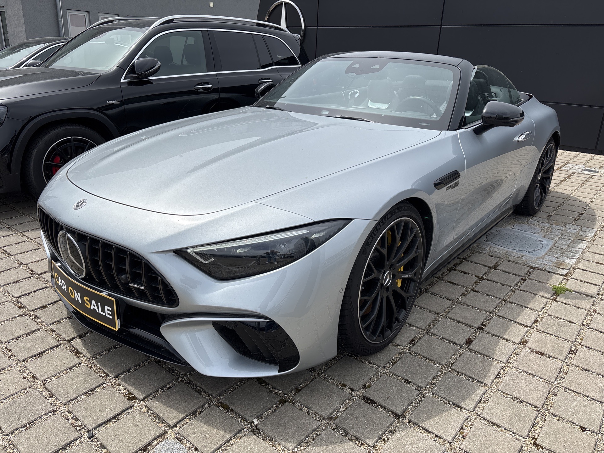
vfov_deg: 53.1
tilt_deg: -19.6
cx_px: 302
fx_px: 454
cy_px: 226
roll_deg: -3.6
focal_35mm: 26
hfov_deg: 67.3
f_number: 1.6
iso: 50
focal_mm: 5.96
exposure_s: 1/5952
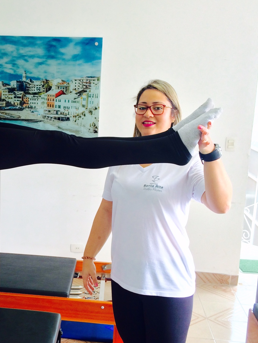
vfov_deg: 39.6
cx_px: 52
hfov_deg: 29.6
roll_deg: -0.7
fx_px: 477
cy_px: 183
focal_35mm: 48
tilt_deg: -13.0
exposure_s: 1/40
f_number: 2.2
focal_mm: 4.15
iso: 40
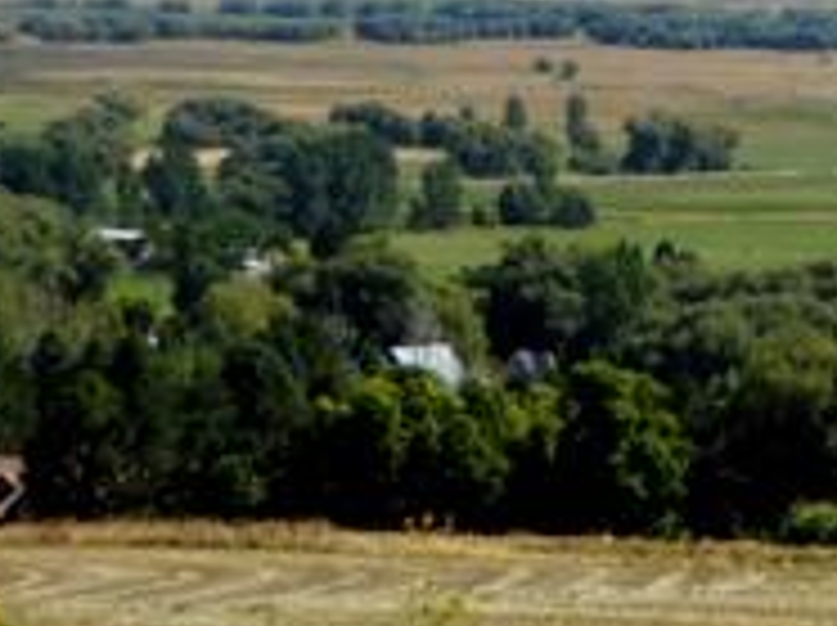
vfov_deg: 6.6
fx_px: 5409
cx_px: 868
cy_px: -23
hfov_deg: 8.8
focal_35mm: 224
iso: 100
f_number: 4.4
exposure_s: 1/800
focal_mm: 11.7
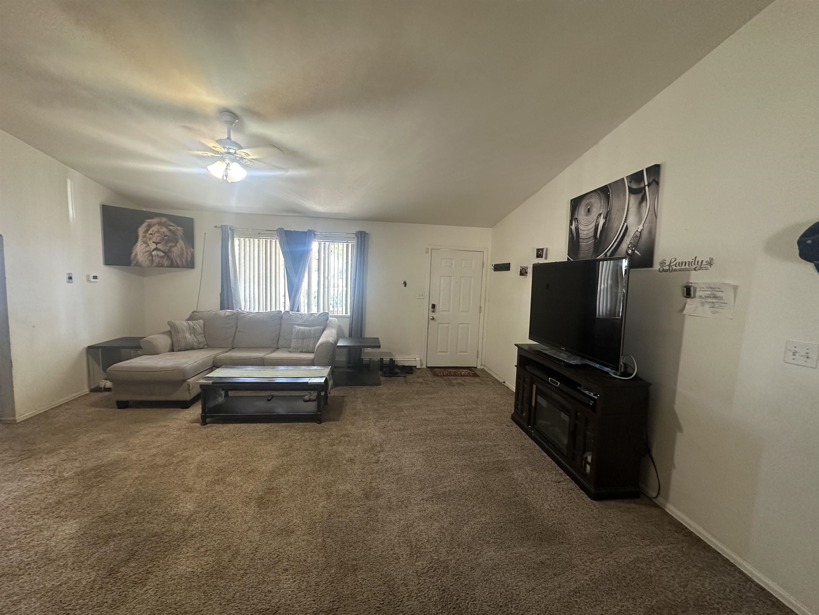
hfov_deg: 102.1
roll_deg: -1.6
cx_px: 410
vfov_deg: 85.7
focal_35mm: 14
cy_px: 308
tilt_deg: -5.1
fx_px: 331
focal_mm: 2.22
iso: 400
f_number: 2.2
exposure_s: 1/60
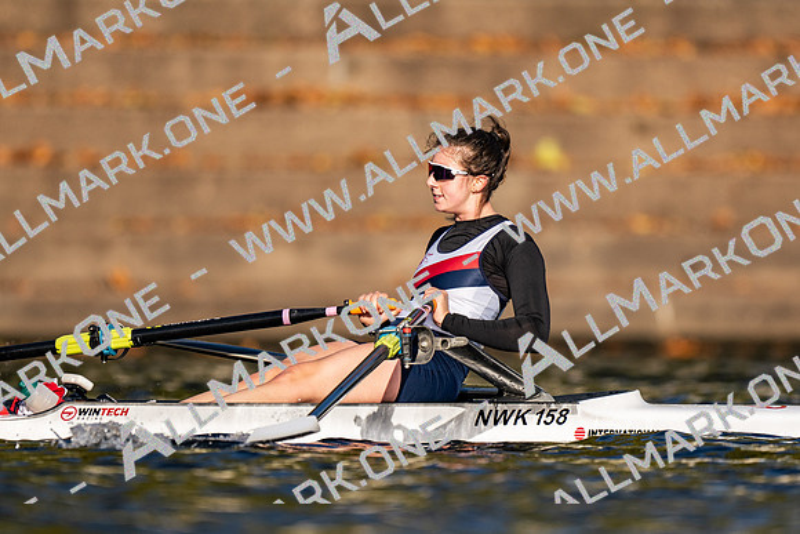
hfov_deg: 2.3
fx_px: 20014
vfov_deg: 1.5
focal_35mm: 900
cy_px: 267
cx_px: 400
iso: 125
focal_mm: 600
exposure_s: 1/2500
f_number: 4
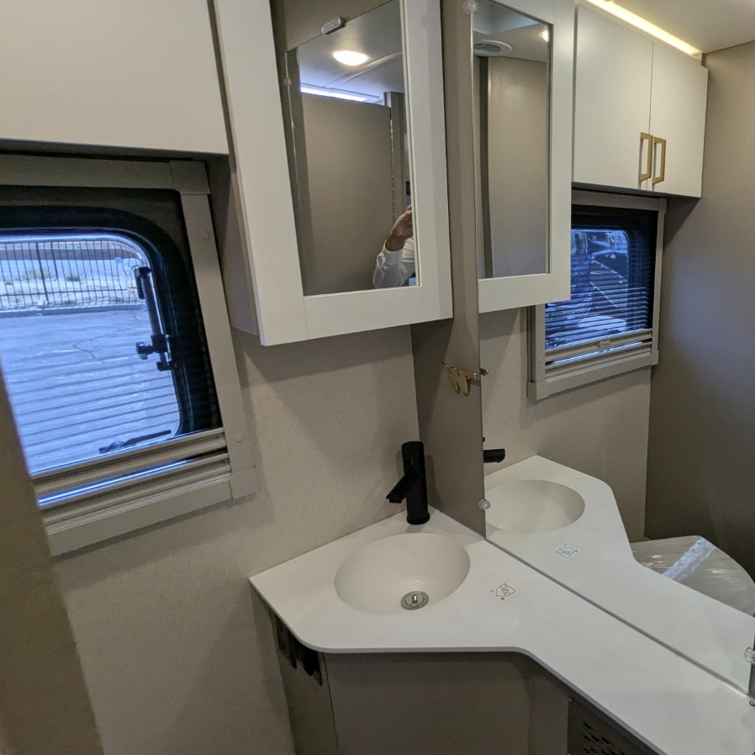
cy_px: 373
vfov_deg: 69.6
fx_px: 543
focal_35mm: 22
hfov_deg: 66.3
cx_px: 544
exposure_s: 1/245
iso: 217
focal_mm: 2.35
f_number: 2.2
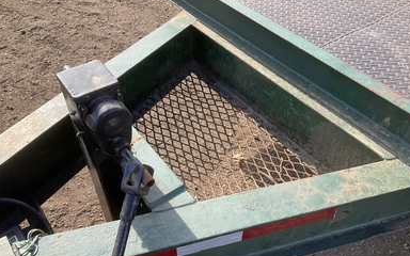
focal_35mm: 32
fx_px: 358
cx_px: 211
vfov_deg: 39.4
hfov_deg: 59.6
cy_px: 132
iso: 25
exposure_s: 1/380
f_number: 1.8
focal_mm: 3
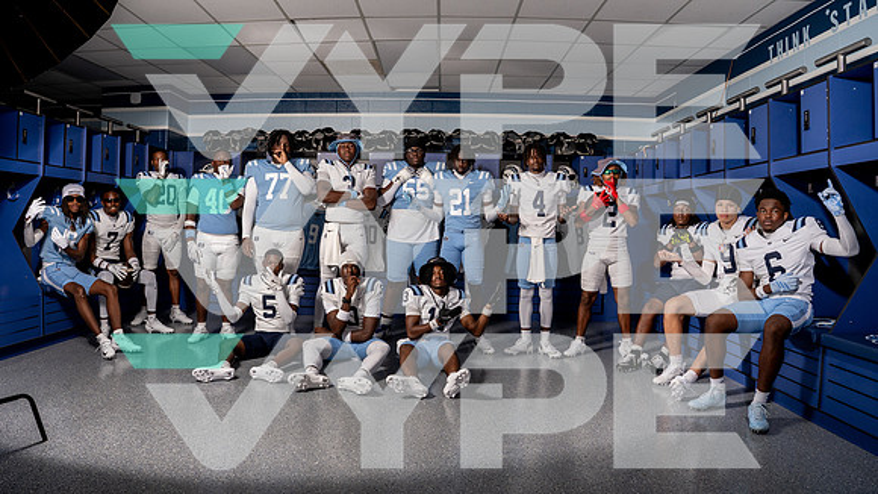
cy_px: 230
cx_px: 394
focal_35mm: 24
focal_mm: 20
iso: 500
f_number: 8
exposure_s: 1/250
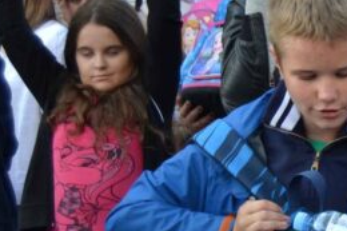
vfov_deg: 7.2
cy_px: 48
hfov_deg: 10.3
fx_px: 1821
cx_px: 611
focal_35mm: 189
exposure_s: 1/125
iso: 200
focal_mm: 32
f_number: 5.6
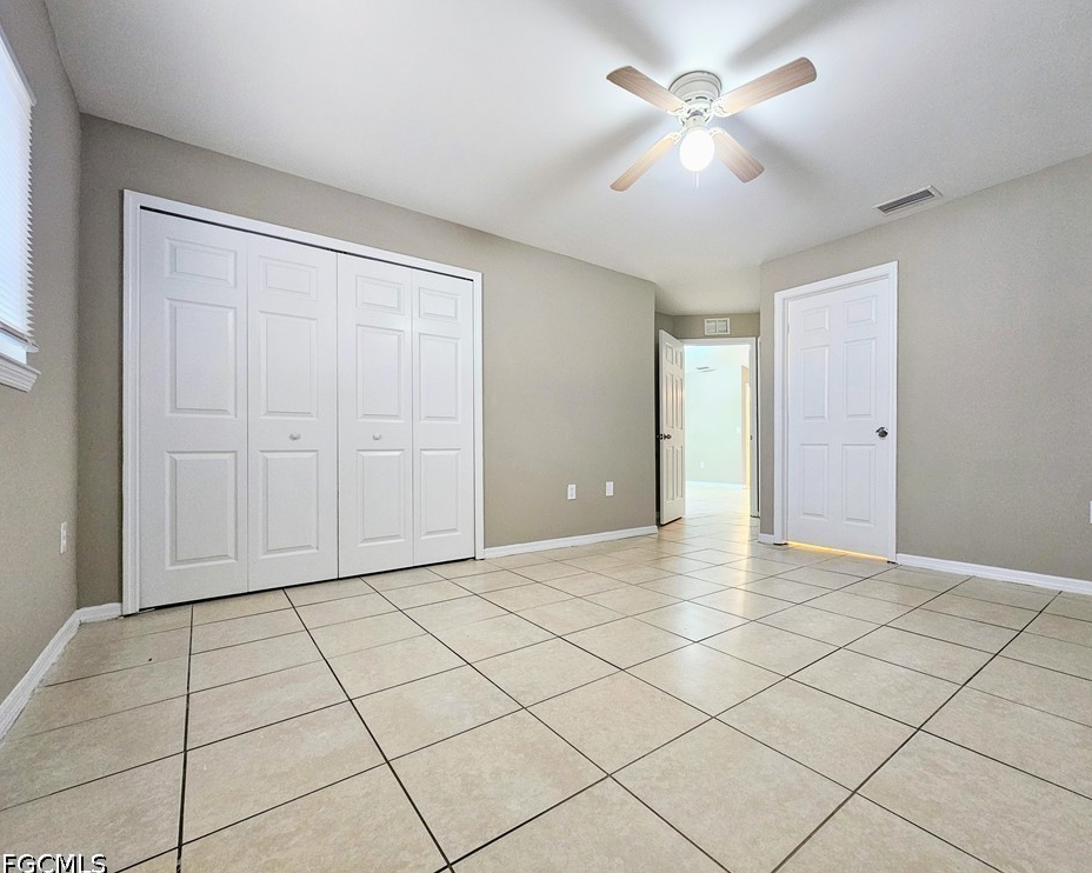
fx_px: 452
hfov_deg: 100.4
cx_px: 598
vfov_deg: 88.0
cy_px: 432
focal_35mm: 14
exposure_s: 1/30
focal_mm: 2.2
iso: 320
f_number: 2.2
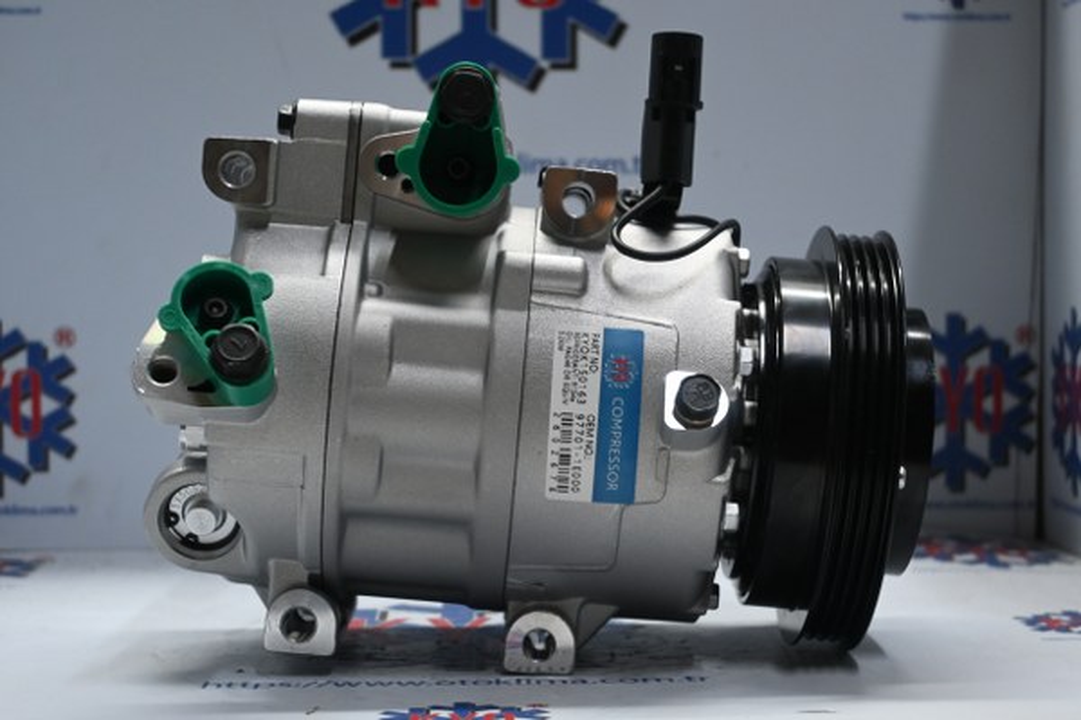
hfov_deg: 30.5
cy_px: 360
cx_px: 540
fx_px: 1982
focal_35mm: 66
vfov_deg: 20.6
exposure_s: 1/80
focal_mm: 44
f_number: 6
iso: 1400
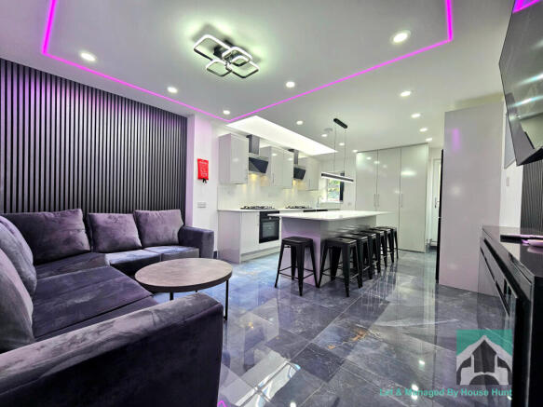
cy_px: 204
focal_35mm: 13
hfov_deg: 106.2
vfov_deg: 89.9
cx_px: 272
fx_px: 204
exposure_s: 1/70.9
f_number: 2.2
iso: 125
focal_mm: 2.2
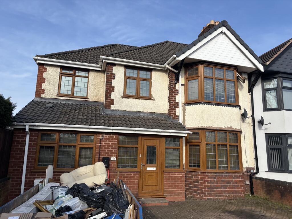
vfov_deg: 53.1
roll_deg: -2.1
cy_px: 110
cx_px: 146
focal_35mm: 26
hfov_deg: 67.3
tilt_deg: +10.7
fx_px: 219
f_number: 1.6
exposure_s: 1/3021
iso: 50
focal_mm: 5.96
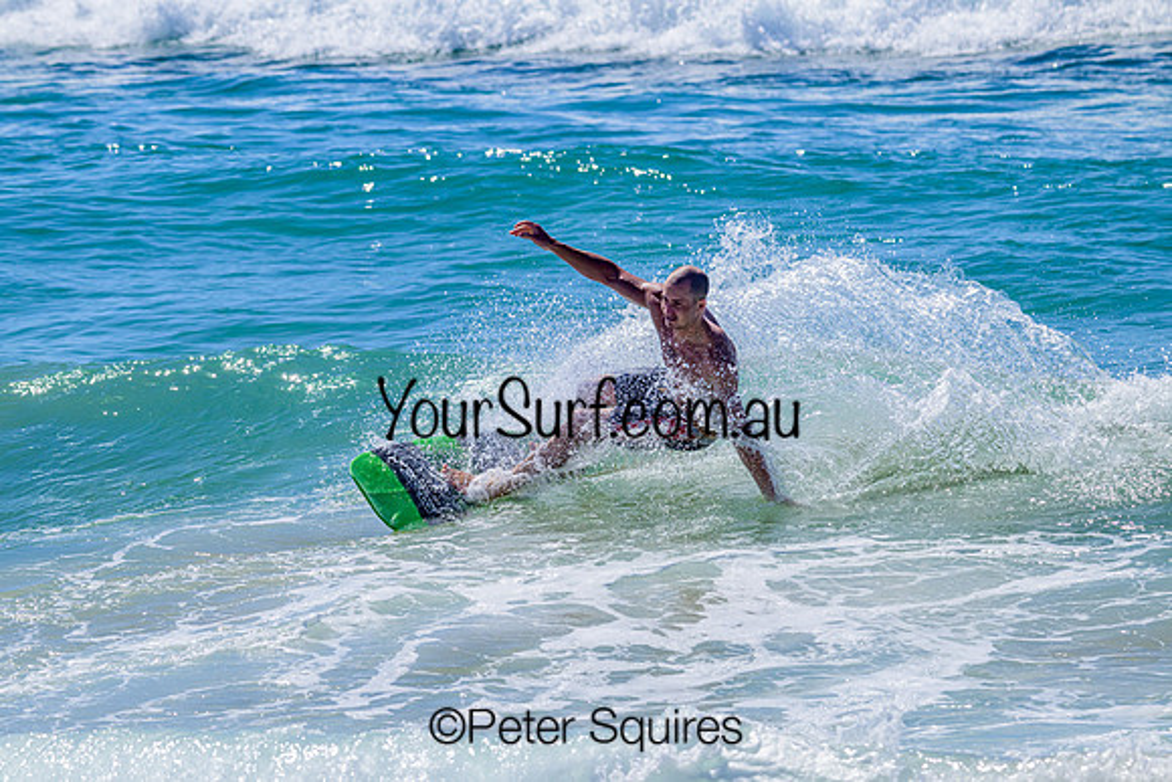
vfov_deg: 3.9
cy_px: 391
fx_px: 11397
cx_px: 586
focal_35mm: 350
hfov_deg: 5.9
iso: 900
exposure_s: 1/2000
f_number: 11
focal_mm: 350
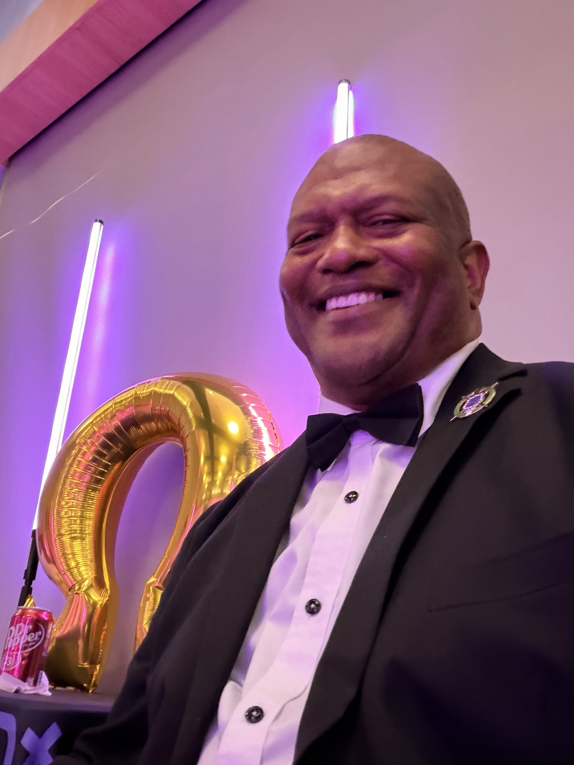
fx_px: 663
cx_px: 287
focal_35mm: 30
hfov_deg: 46.8
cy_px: 382
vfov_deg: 60.0
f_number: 1.9
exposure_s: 1/15
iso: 640
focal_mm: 2.71
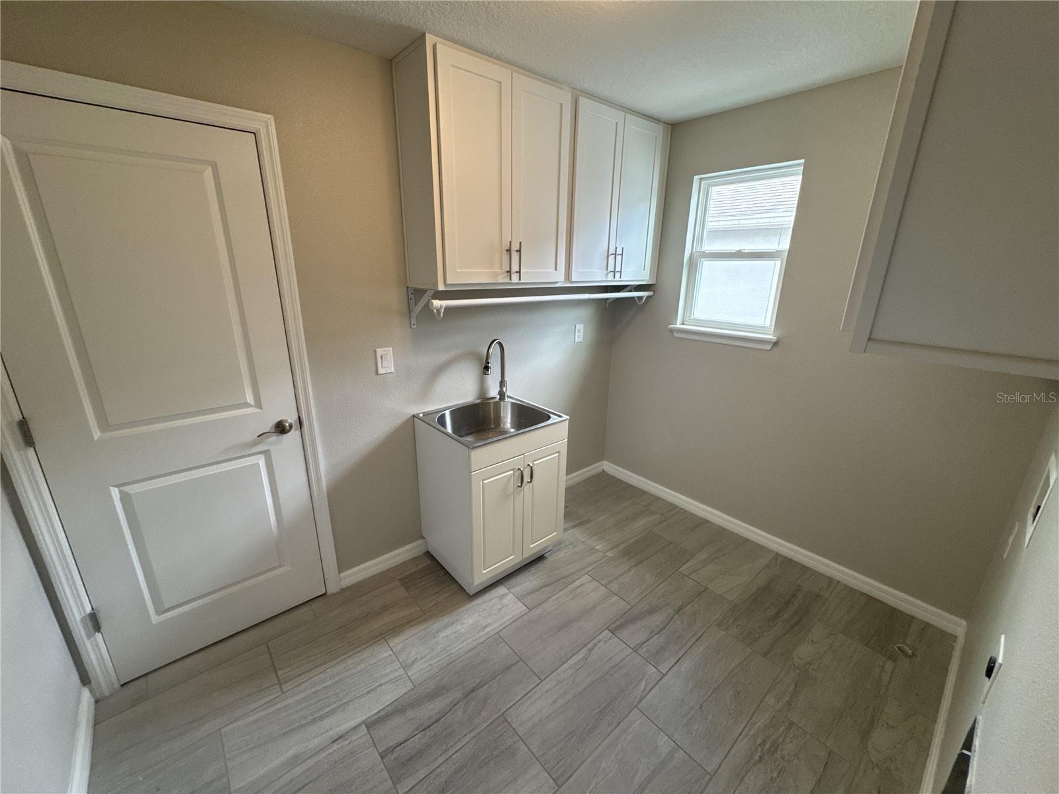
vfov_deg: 85.7
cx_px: 530
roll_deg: -1.3
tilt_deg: -18.0
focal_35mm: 14
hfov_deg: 102.1
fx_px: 428
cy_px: 397
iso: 250
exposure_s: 1/120
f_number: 2.2
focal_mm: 2.22
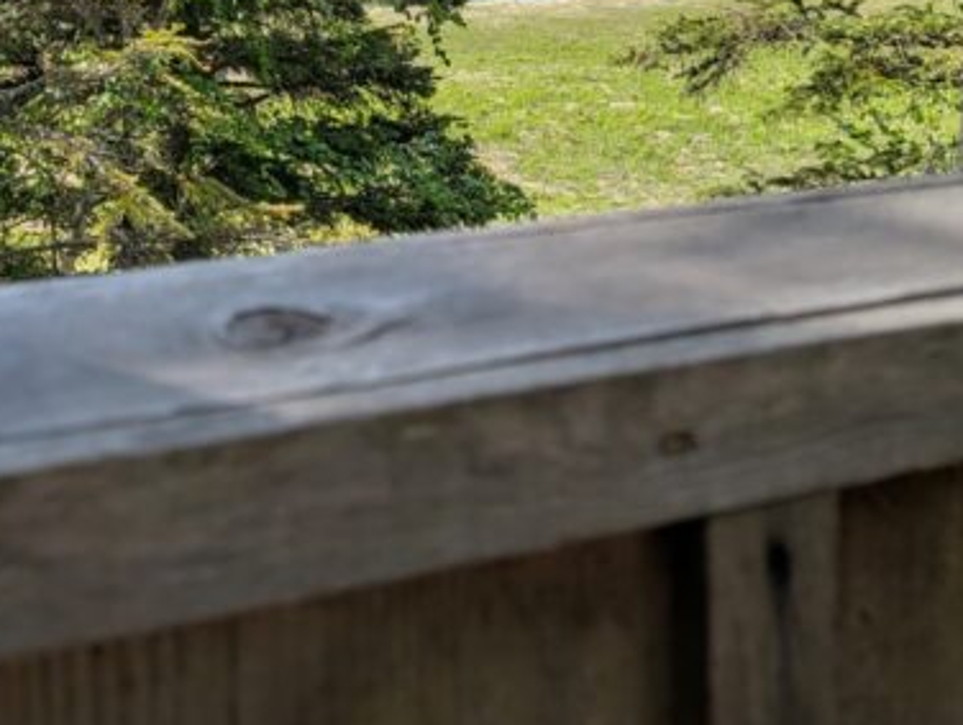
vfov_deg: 28.1
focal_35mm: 49
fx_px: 1365
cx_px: 515
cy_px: 13
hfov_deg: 38.8
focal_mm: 6.9
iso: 23
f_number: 1.68
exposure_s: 1/1025
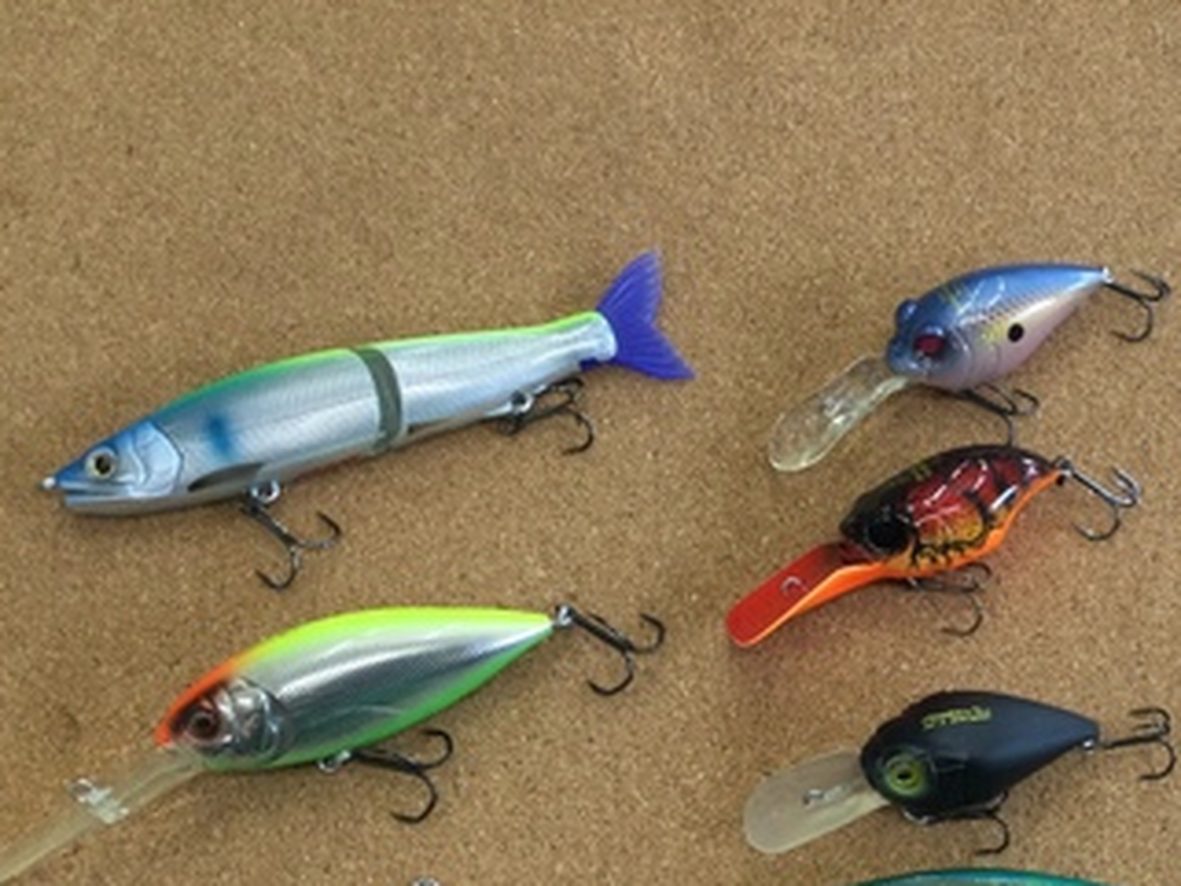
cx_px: 1052
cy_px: 794
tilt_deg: -75.4
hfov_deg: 31.7
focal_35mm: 58
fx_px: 1980
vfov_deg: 24.5
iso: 25
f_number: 2.4
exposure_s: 1/40
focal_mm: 3.3
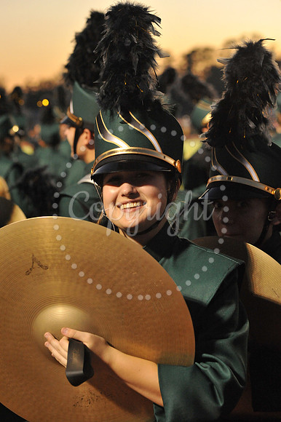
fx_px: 1008
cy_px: 211
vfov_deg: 23.7
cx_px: 140
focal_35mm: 86
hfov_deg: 15.9
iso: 5000
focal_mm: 86
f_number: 5.6
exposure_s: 1/125
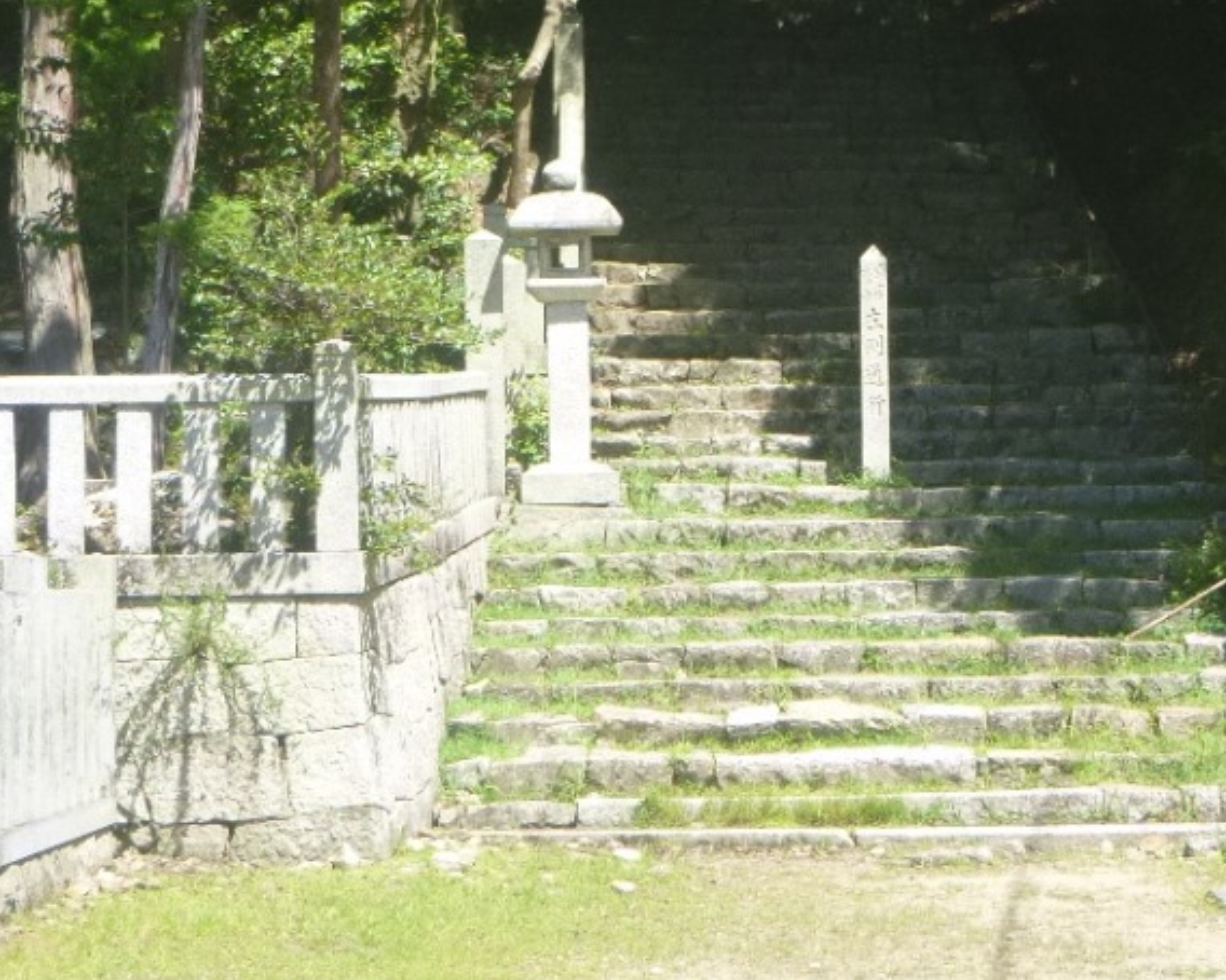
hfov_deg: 21.5
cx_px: 991
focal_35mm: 88
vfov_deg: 17.3
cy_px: 171
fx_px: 3192
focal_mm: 9
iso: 100
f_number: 4.9
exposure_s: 1/125
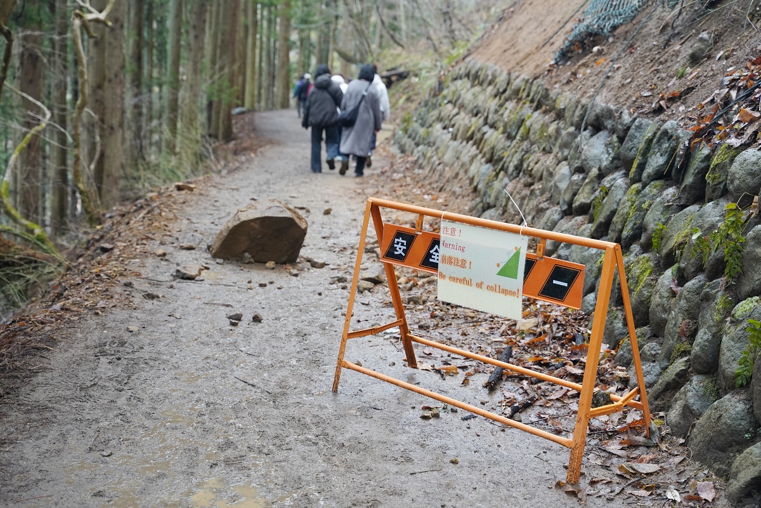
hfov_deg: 37.5
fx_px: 1120
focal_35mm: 53
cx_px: 380
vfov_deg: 25.5
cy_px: 254
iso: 1250
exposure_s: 1/160
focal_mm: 53
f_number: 4
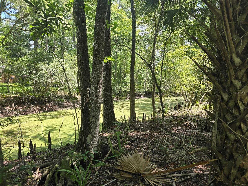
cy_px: 93
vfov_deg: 58.9
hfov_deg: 73.9
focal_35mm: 23
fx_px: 165
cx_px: 124
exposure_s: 1/180
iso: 25
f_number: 1.7
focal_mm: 6.3
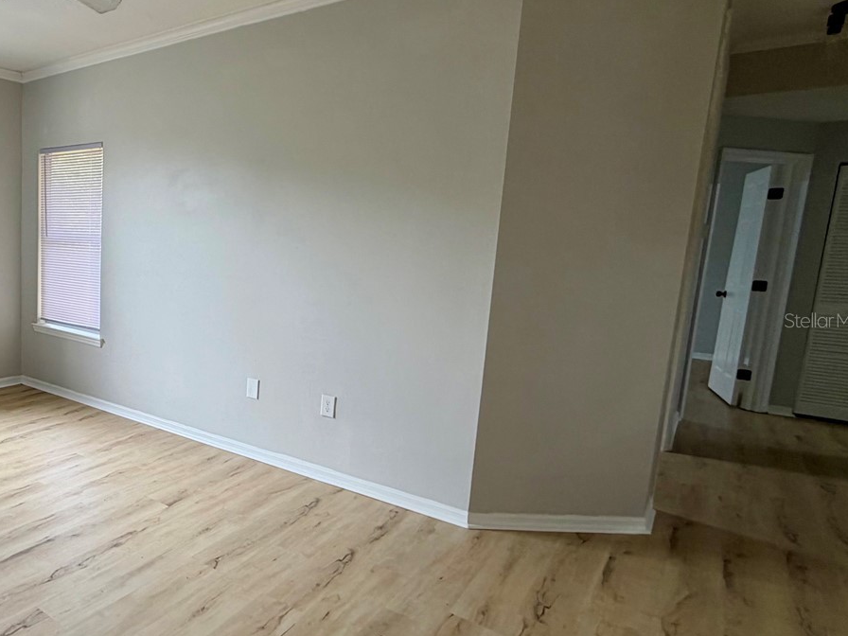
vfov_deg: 54.9
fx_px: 612
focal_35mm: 25
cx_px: 116
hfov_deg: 60.8
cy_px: 320
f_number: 2.2
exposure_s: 1/120
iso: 100
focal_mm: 2.22
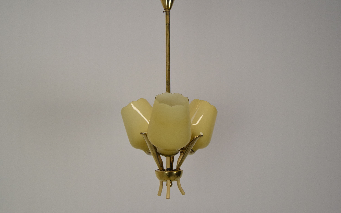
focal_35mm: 40
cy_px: 112
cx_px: 171
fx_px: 372
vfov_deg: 32.0
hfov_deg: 49.3
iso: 1600
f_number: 10
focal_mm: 26
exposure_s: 1/400
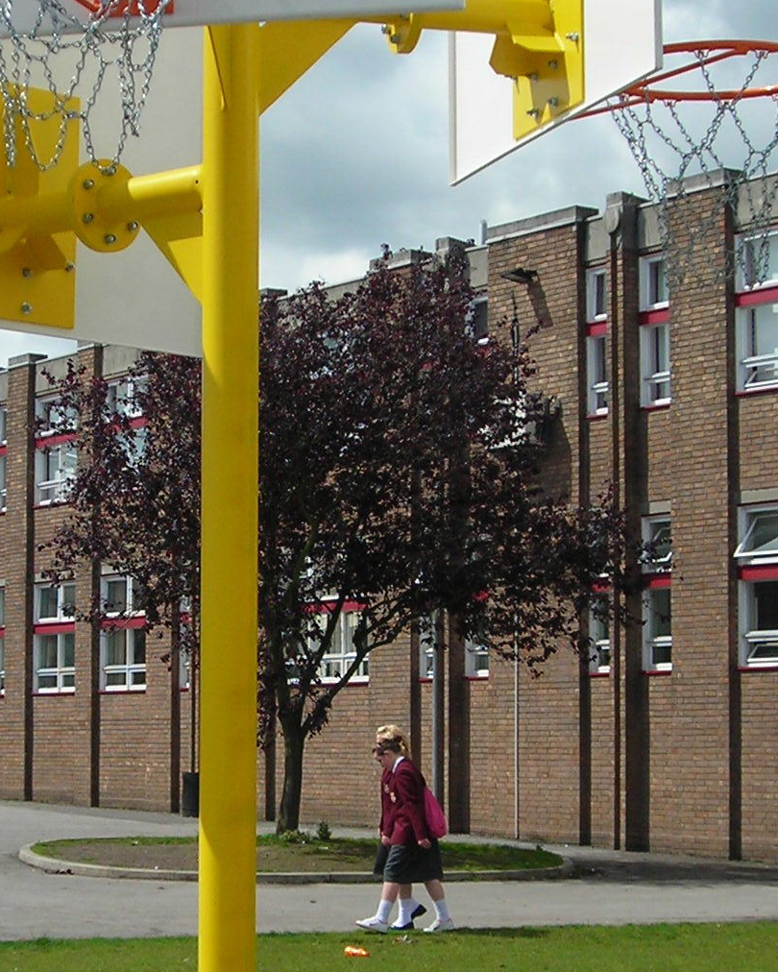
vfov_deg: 20.2
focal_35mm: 95
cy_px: 540
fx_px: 2733
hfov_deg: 16.1
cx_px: 191
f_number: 6.4
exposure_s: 1/333
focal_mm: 6.3
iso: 50
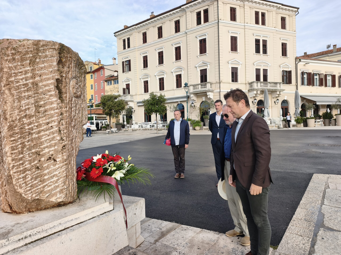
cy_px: 128
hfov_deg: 73.9
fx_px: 227
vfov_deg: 58.9
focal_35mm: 23
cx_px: 170
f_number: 1.62
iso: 50
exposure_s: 1/1674
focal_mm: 6.45
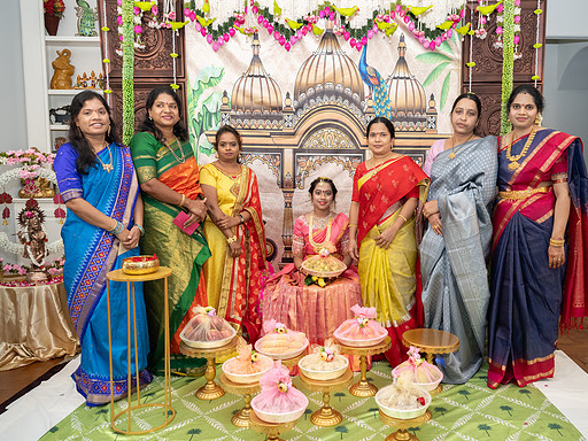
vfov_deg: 48.2
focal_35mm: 29
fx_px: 493
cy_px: 213
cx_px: 339
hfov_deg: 61.3
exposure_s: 1/160
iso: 1000
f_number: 4
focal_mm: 24
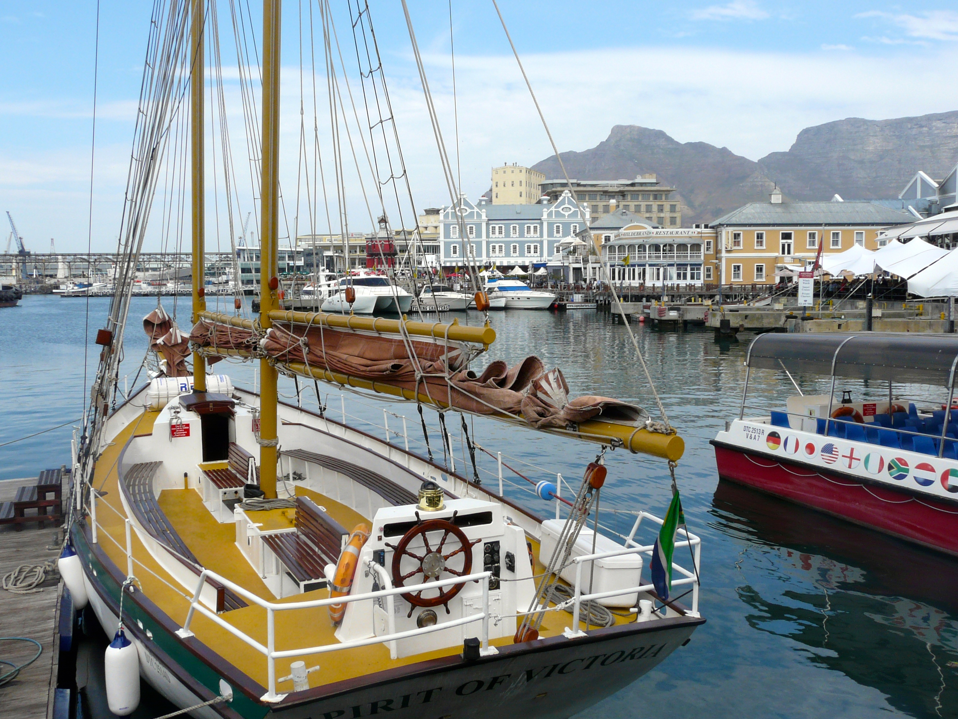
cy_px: 338
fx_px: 858
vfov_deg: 45.4
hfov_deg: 58.3
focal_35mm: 31
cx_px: 458
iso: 100
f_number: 5.6
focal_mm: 4.6
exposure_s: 1/400
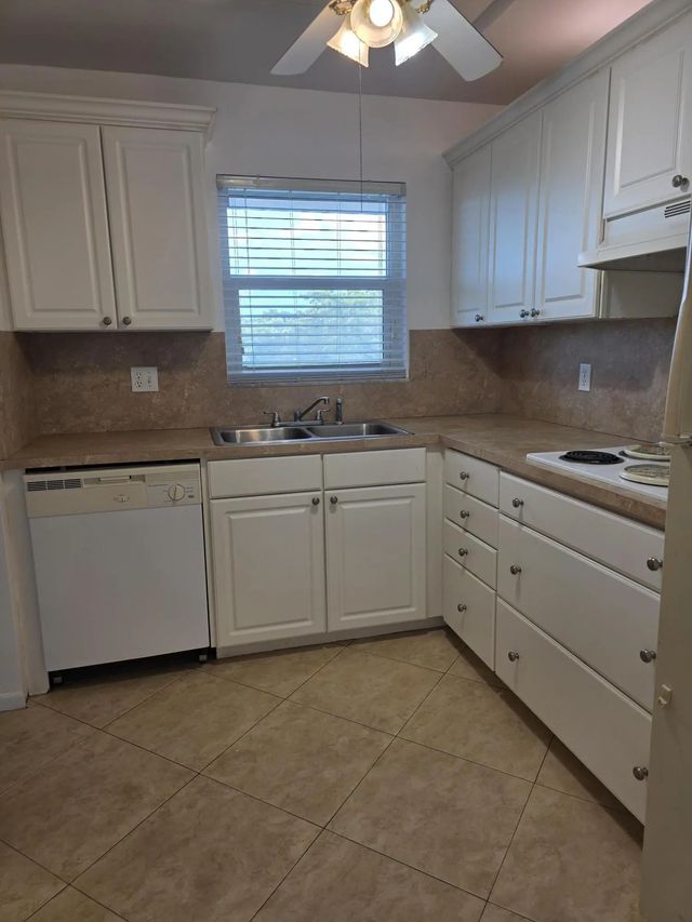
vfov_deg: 73.9
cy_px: 461
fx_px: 613
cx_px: 346
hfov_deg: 58.9
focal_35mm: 23
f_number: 1.7
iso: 32
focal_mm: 6.3
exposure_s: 1/120
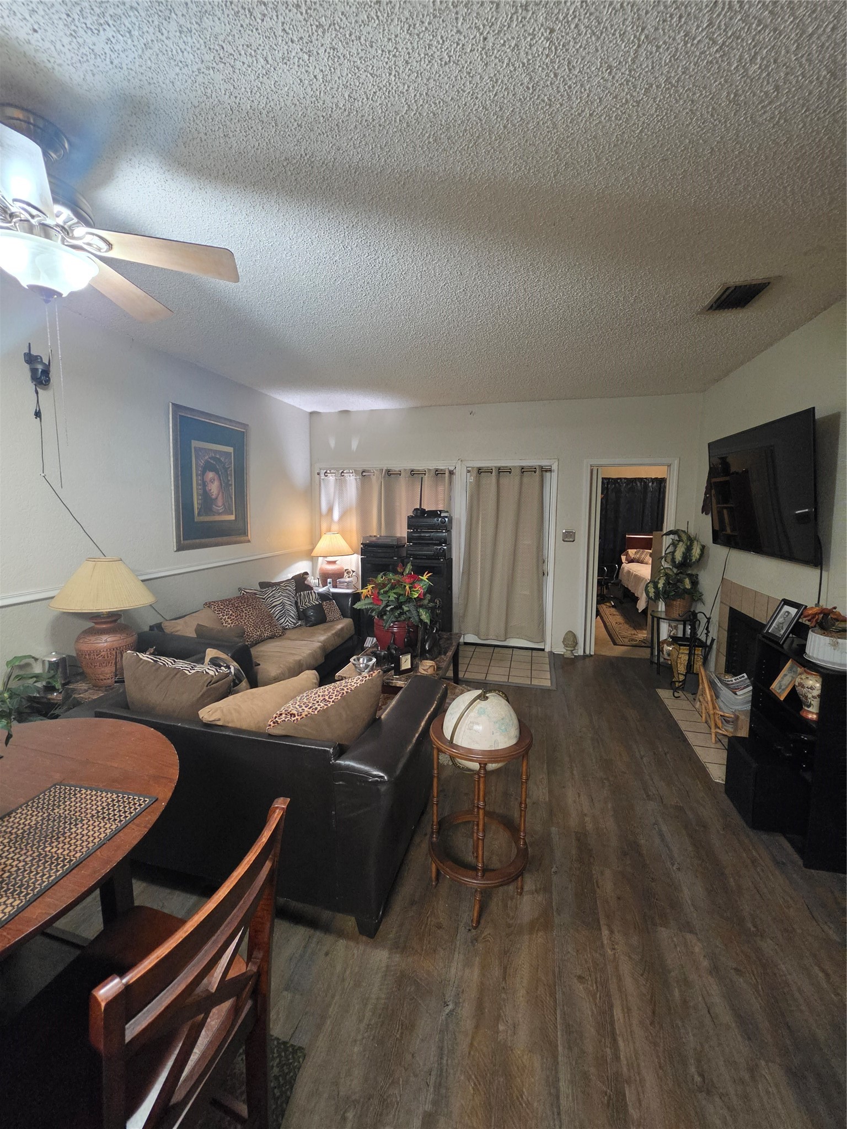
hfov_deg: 89.9
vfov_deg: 106.2
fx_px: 424
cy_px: 564
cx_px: 424
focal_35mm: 13
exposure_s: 1/60
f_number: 1.9
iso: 640
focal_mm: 2.2
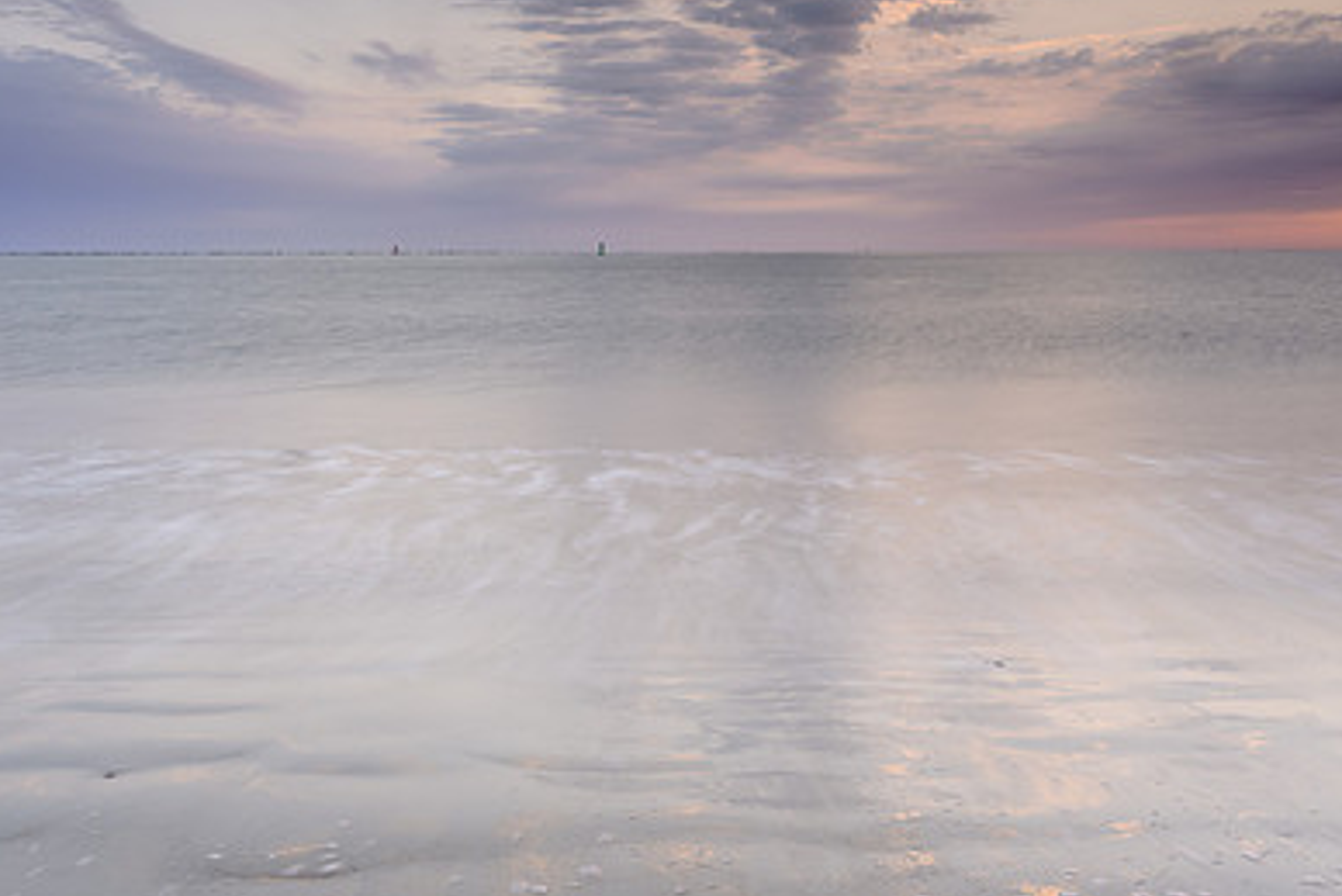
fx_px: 1380
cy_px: 289
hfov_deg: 51.7
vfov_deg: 35.6
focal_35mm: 37
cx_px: 581
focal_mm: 24
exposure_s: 2.5
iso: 32
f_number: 14
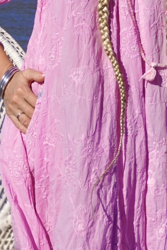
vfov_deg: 9.9
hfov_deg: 6.6
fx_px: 1447
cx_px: 6
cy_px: 167
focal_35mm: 208
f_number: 5.6
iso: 100
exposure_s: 1/1250
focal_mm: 38
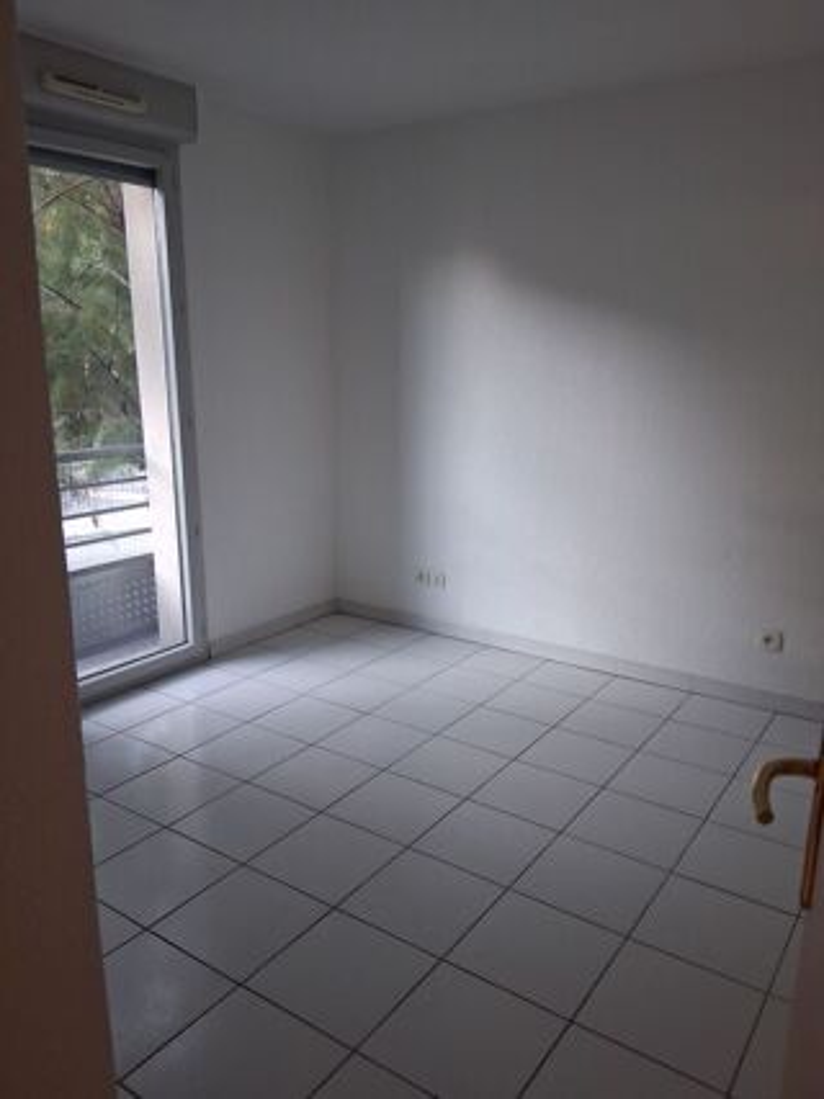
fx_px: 826
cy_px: 550
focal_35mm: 26
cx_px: 412
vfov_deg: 67.3
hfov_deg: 53.0
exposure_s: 1/100
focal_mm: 3.98
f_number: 1.8
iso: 320
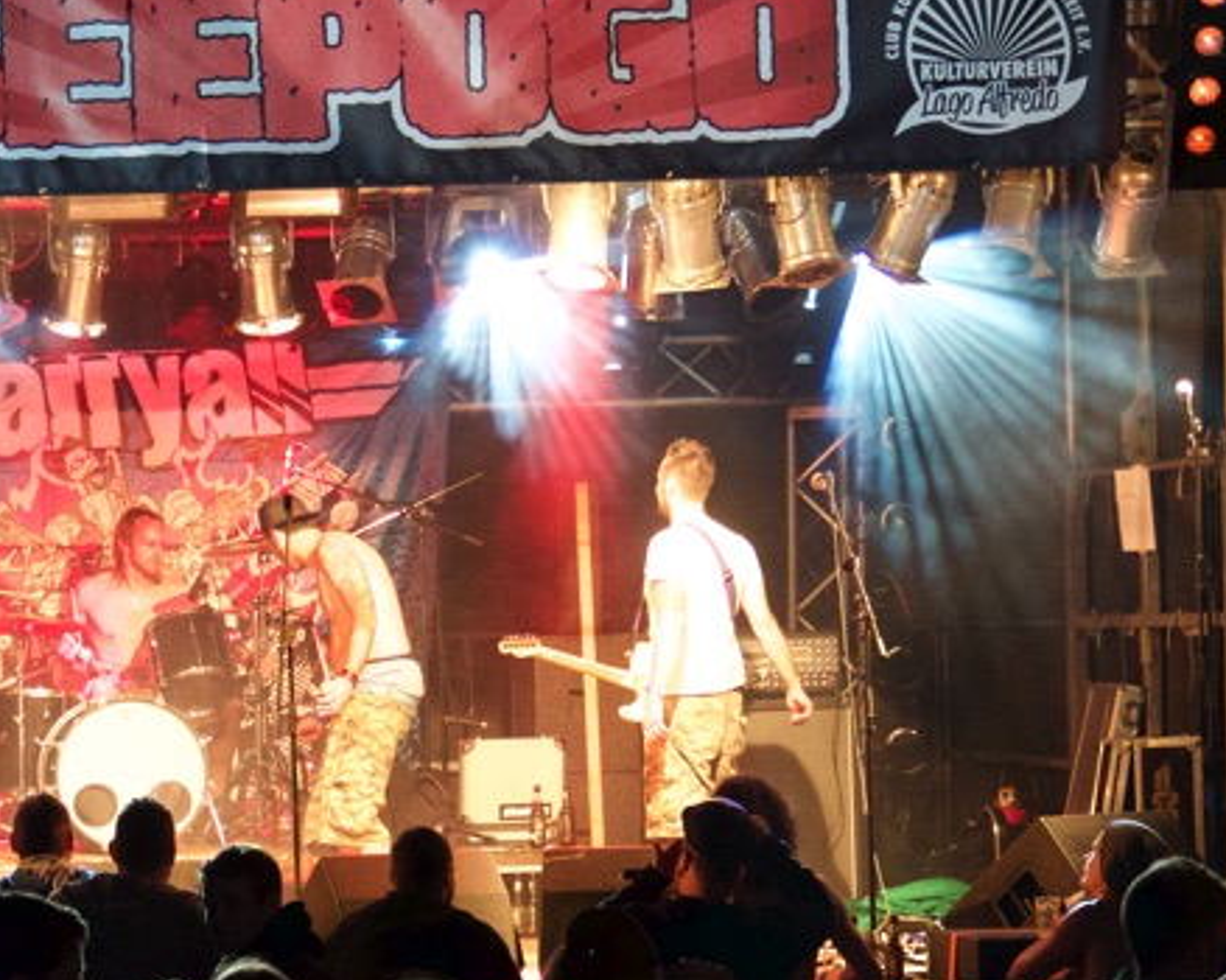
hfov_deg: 13.0
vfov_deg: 10.5
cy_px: 785
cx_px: 129
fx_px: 5331
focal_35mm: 147
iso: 10000
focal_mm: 67
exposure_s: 1/90
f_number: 4.5
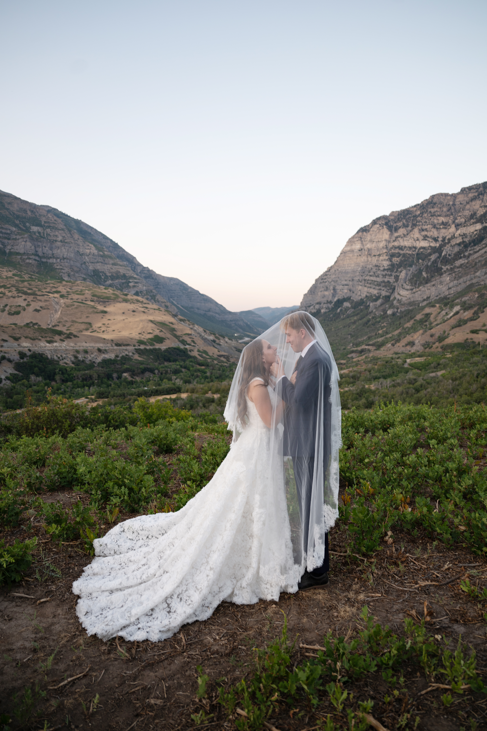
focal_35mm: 24
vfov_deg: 73.7
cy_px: 366
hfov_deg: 53.1
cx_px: 244
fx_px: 487
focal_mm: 24
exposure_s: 1/125
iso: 200
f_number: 2.8
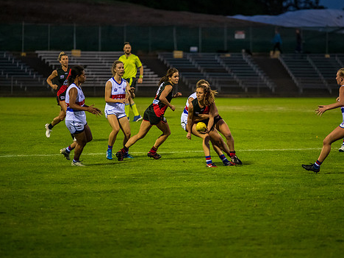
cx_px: 195
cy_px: 134
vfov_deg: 5.7
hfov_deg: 7.6
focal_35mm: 259
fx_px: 2574
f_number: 2.8
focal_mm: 200
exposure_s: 1/800
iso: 3200
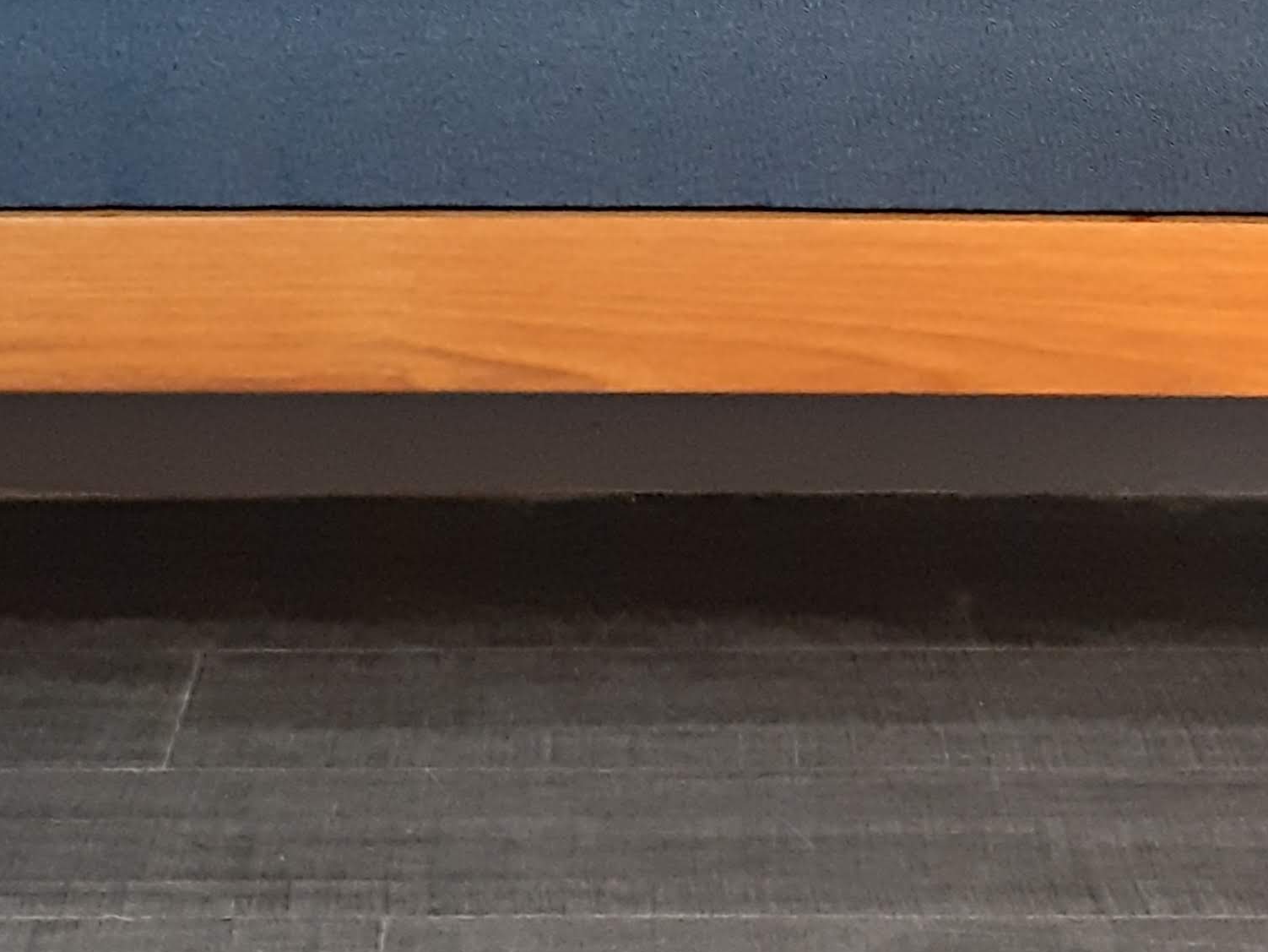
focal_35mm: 83
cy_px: -351
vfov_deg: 16.6
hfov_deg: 23.5
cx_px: 706
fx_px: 3041
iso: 250
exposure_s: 1/50
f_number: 1.7
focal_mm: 3.93
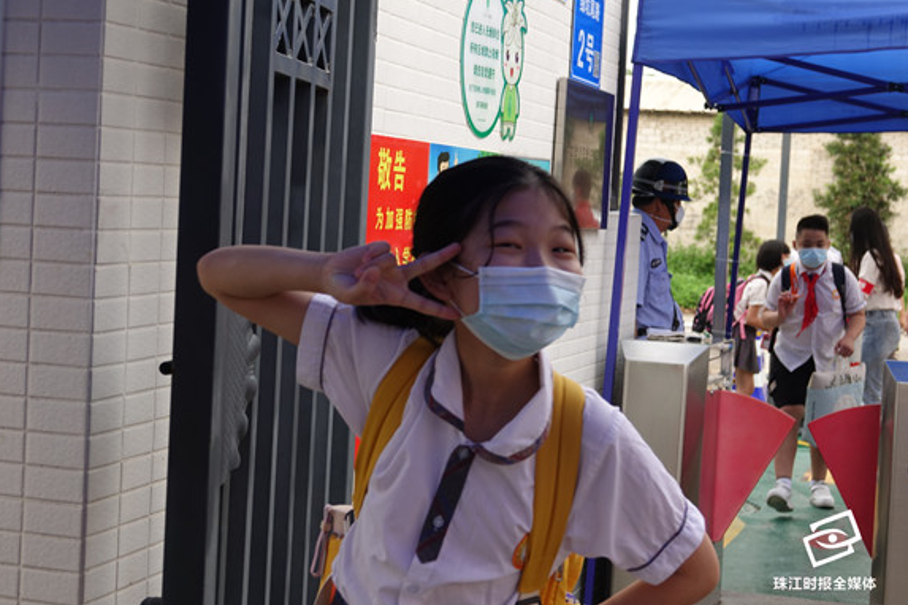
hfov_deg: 30.5
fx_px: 1665
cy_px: 298
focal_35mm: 66
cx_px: 455
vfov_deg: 20.6
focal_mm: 23.09
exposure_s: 1/100
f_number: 3.5
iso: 100
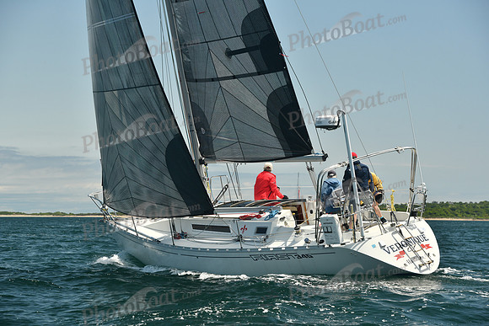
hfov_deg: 16.4
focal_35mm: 125
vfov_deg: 11.0
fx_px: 1698
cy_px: 163
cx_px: 244
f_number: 7.1
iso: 320
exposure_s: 1/640
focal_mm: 125
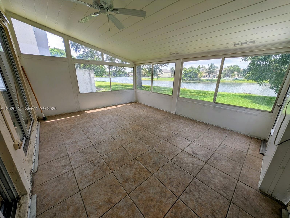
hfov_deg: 110.5
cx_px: 145
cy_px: 109
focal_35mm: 12
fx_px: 101
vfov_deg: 94.6
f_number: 1.95
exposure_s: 1/348
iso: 33
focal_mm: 2.23
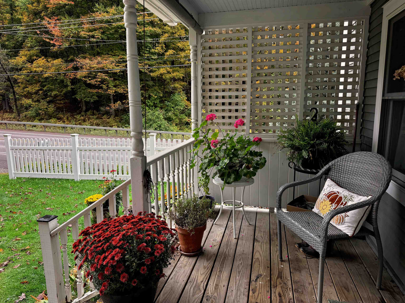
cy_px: 152
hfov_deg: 71.6
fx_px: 281
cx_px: 202
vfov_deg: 56.8
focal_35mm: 24
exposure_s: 1/253
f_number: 1.78
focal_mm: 6.76
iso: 64
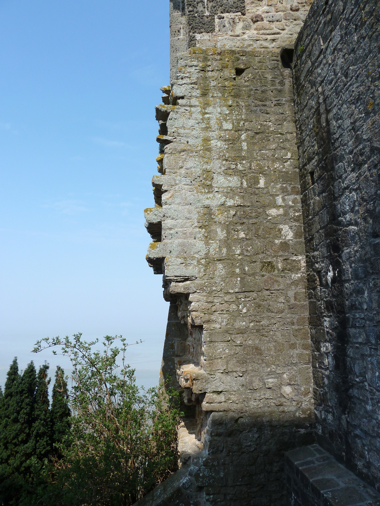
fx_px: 366
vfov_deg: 69.4
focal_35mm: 25
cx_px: 190
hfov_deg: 54.9
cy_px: 253
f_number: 4
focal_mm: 4.1
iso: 80
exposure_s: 1/500
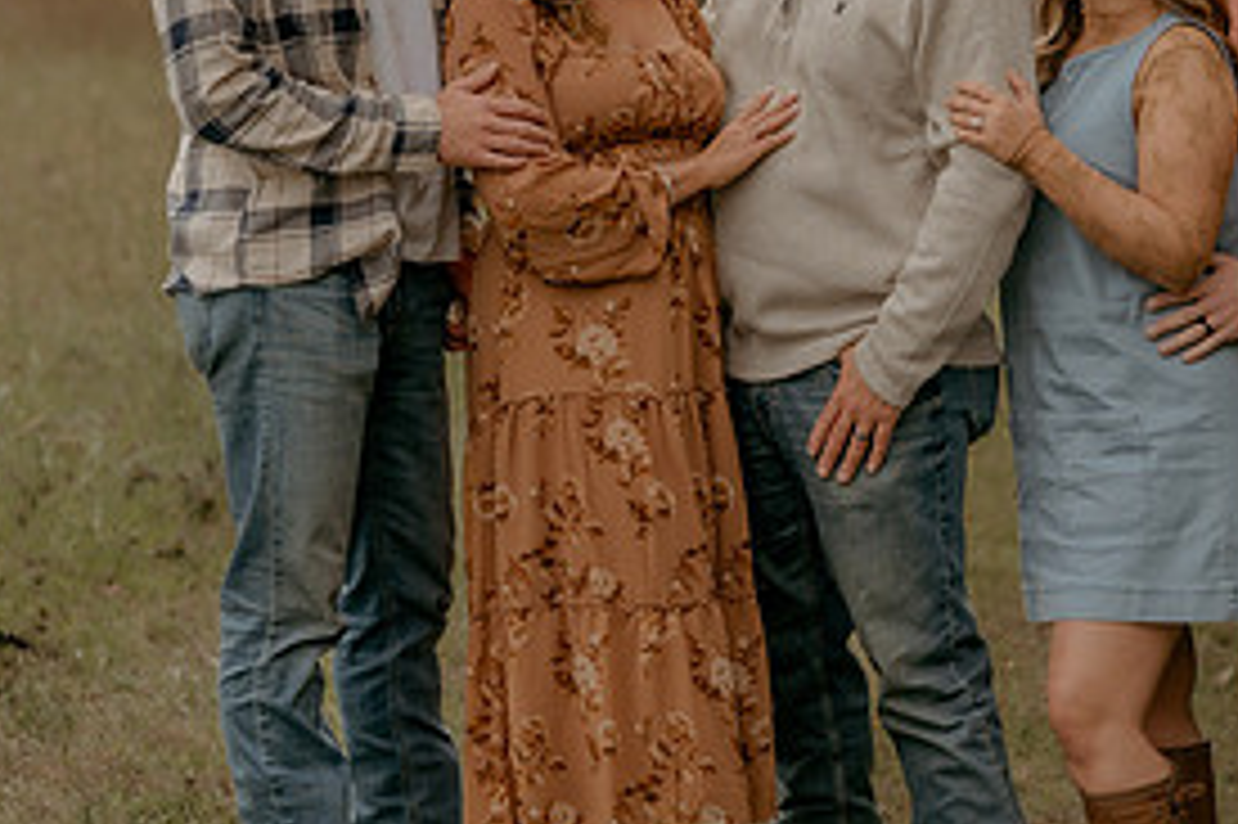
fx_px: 6152
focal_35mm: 179
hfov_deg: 11.5
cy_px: 50
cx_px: 842
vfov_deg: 7.6
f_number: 2.8
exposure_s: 1/640
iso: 125
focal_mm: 85
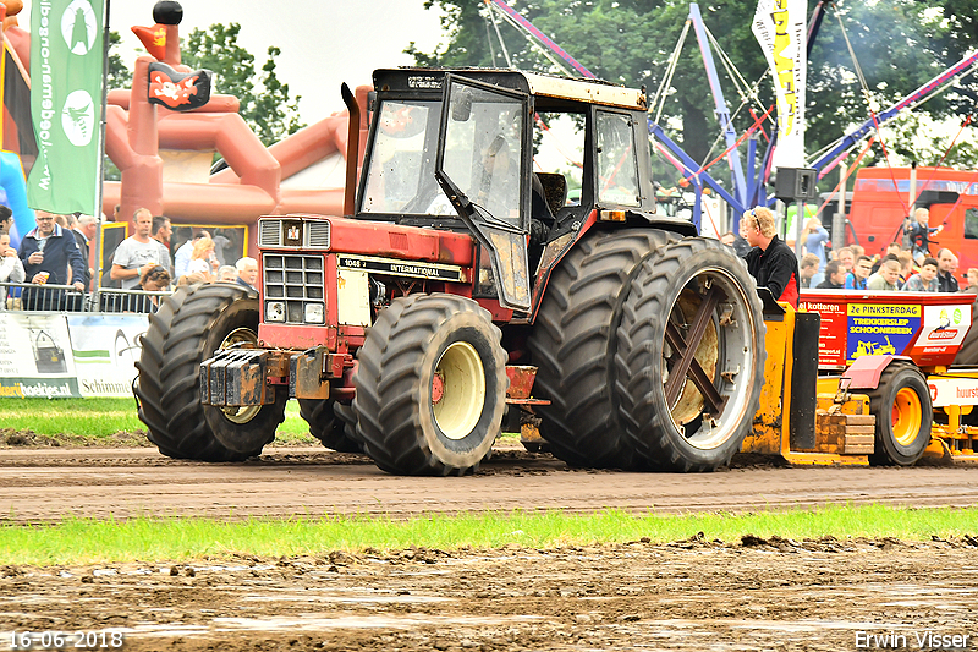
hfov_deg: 7.2
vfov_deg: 4.8
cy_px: 326
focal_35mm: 285
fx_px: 7740
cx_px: 489
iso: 500
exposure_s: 1/125
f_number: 9
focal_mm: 190
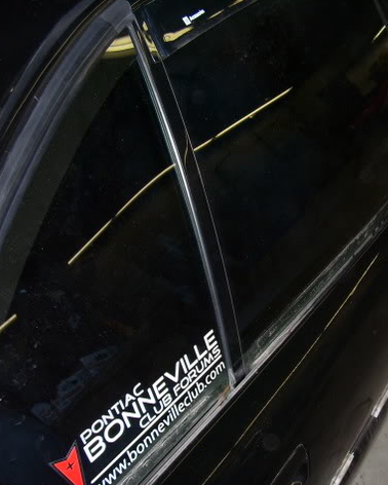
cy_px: 245
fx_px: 646
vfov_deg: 41.1
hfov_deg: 32.6
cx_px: 305
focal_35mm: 45
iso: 80
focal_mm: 5.6
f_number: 2.7
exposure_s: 1/60
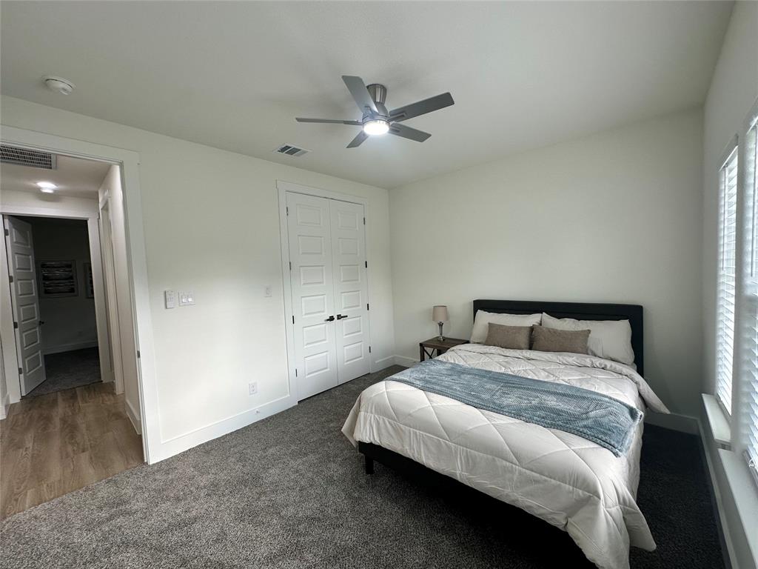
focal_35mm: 14
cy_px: 284
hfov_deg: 102.1
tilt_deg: -1.7
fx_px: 307
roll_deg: +2.3
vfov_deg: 85.7
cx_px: 379
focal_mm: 2.22
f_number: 2.2
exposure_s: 1/120
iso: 64
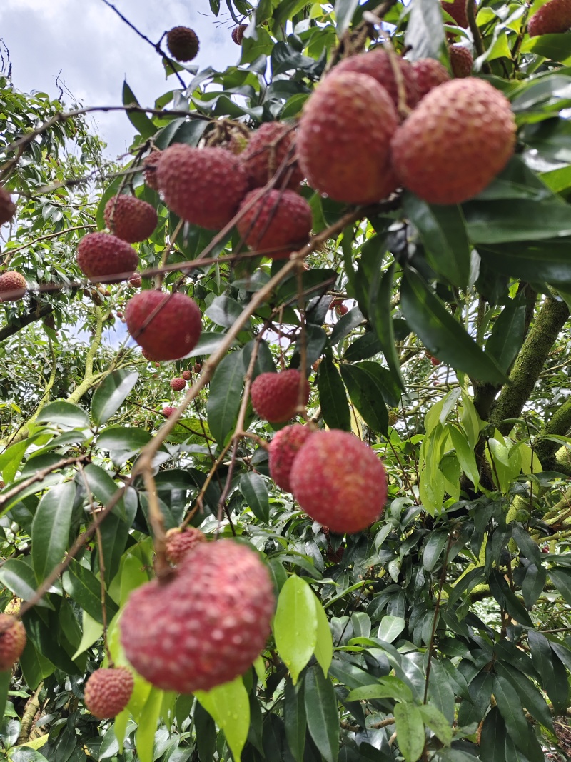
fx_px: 506
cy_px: 381
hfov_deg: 58.9
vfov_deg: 73.9
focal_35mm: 23
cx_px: 286
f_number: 1.88
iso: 50
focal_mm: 5.56
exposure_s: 1/257
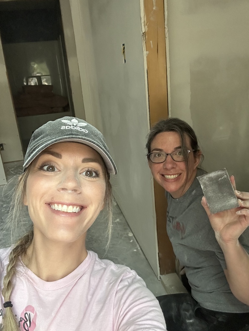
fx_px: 288
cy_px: 166
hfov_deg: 46.8
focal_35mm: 30
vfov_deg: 60.0
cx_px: 124
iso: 160
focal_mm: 2.69
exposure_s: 1/60
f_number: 1.9
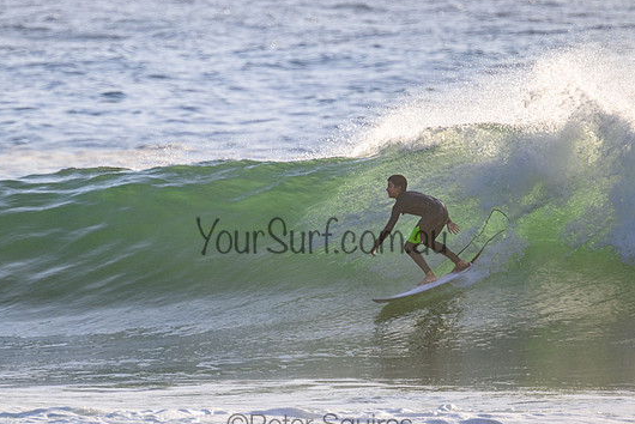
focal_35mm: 875
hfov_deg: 2.4
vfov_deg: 1.6
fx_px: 15442
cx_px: 320
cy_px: 226
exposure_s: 1/2000
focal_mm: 800
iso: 1250
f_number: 11
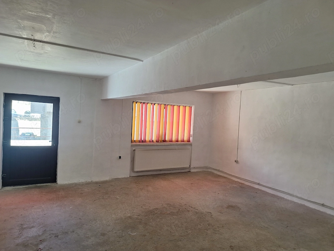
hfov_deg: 73.9
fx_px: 222
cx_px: 167
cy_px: 126
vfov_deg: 58.9
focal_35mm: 23
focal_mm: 5.54
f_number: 1.8
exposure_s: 1/40
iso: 50
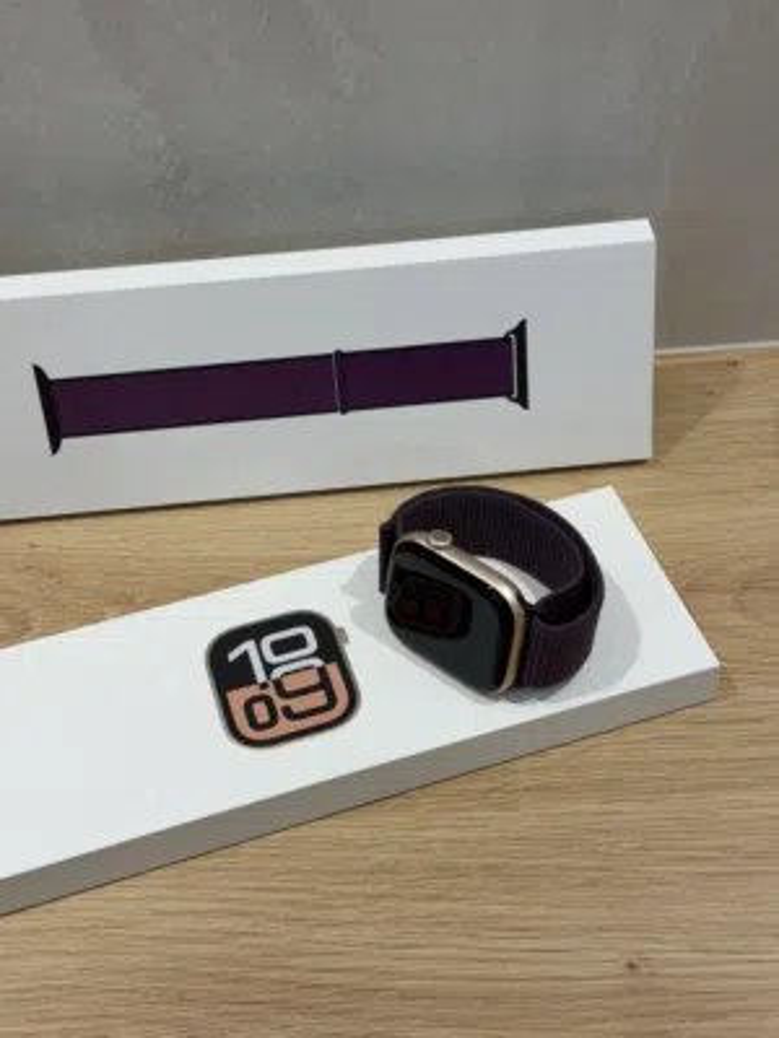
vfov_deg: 39.7
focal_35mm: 48
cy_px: 519
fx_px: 1440
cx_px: 390
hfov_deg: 30.3
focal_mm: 6.76
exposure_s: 1/121
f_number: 1.78
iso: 50
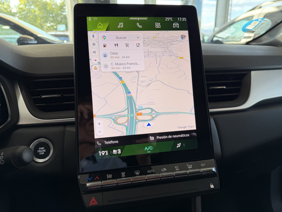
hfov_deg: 71.6
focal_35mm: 24
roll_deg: +0.5
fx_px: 196
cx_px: 141
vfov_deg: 56.8
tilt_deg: -17.4
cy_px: 106
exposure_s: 1/136
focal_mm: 6.76
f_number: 1.78
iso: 64
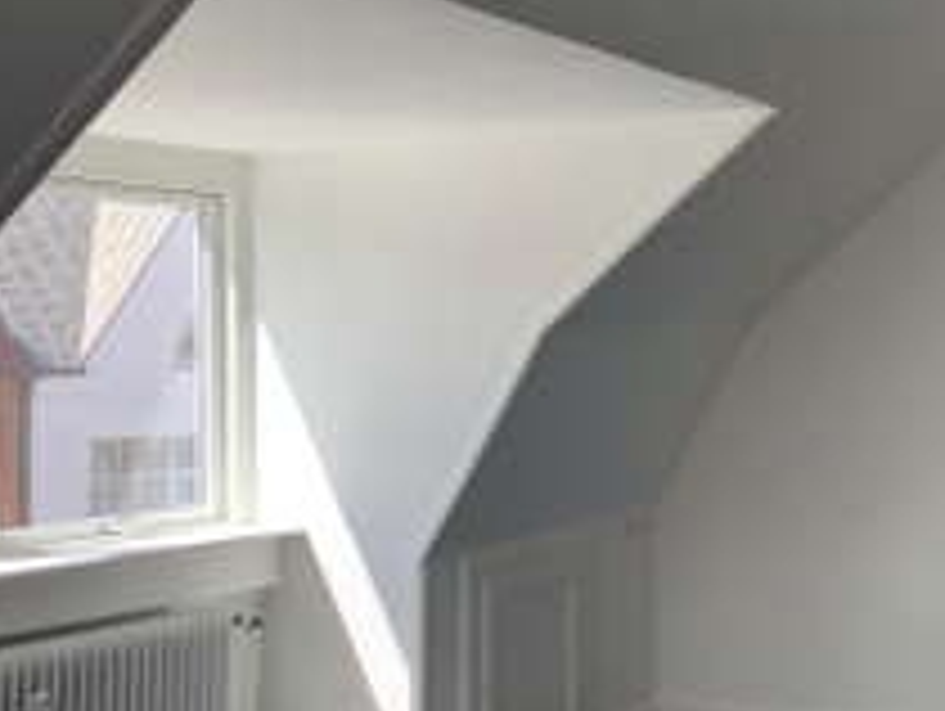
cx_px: 817
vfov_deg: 26.6
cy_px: 342
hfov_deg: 33.4
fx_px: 1503
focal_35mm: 55
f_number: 2.4
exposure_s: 1/151
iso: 25
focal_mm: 3.3
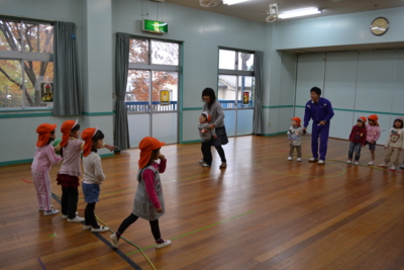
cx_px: 202
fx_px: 303
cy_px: 135
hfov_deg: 67.4
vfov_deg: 48.0
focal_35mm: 27
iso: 400
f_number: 4
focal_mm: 18
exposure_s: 1/60
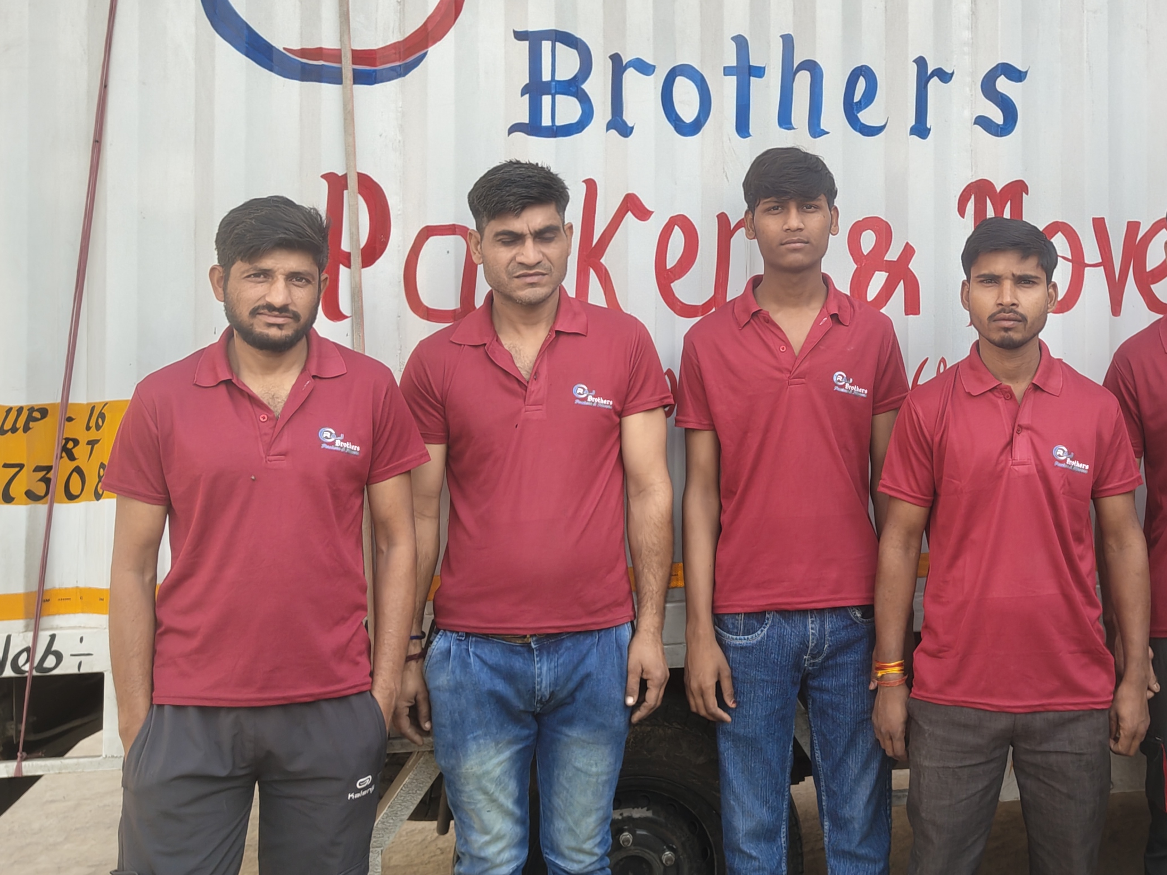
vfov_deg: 30.5
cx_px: 877
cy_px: 245
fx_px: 1584
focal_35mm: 47
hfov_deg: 39.3
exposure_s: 1/880
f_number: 1.8
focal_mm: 5.59
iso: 50
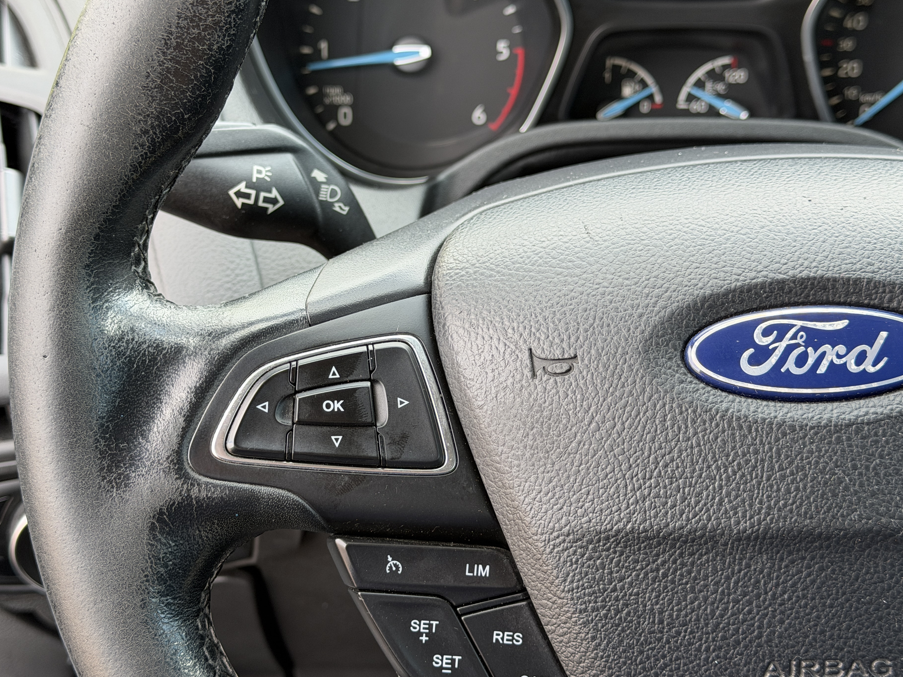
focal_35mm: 53
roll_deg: -0.7
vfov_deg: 27.5
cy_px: 345
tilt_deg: -23.6
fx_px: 1383
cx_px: 413
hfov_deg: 36.1
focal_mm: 6.76
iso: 50
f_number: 1.78
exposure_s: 1/121
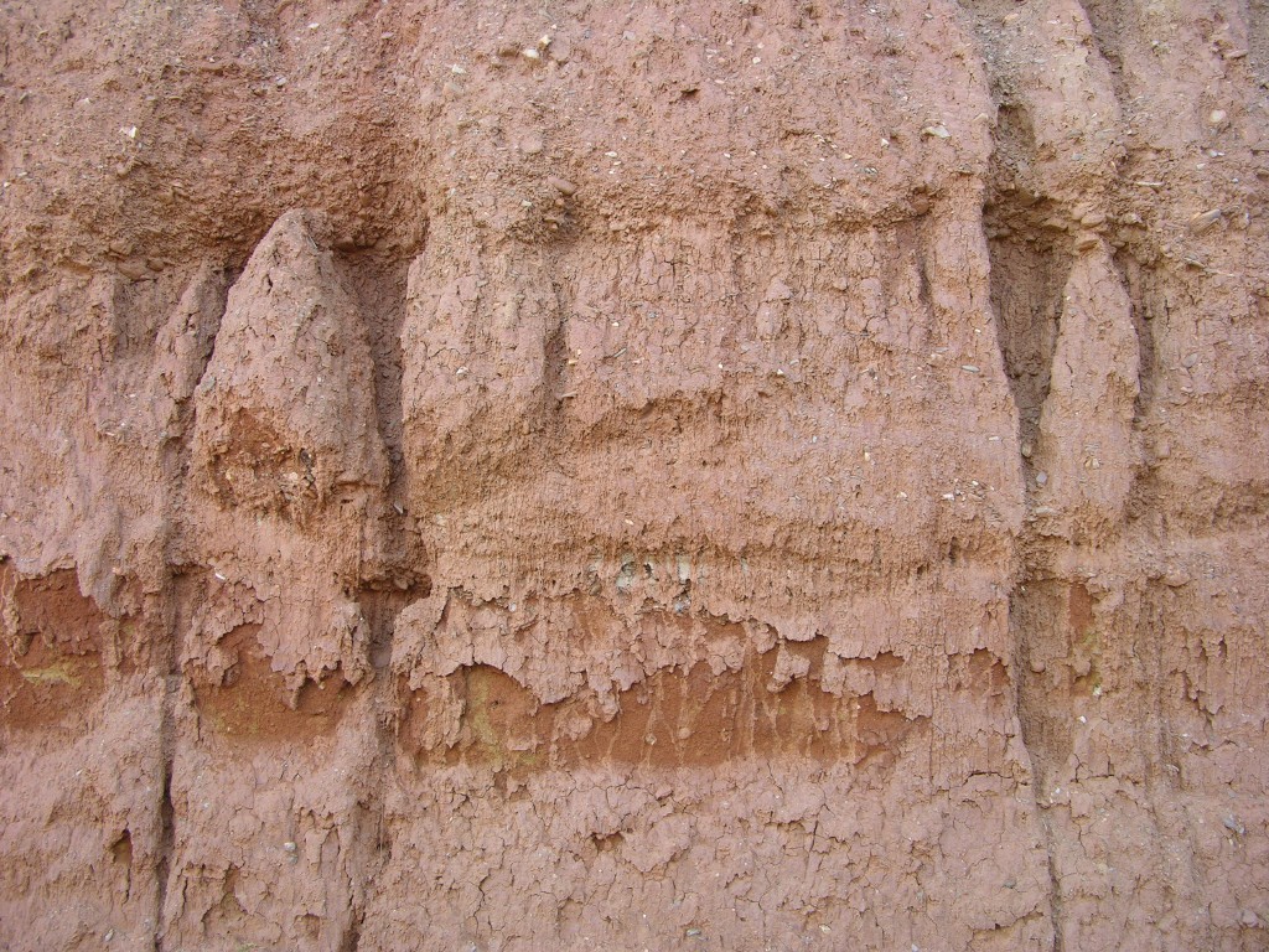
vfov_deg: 40.7
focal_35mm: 35
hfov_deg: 52.6
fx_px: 1283
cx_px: 634
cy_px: 476
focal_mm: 8.9
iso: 50
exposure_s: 1/41.9
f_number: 2.8
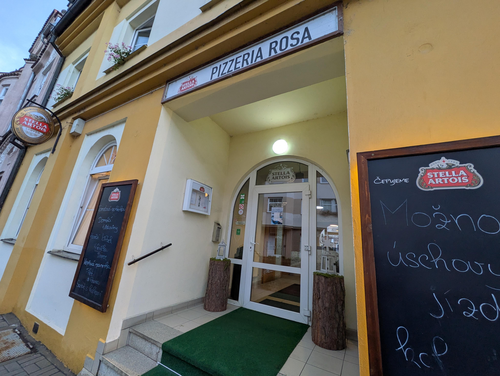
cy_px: 188
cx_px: 250
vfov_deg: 85.7
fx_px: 202
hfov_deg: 102.0
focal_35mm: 14
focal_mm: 1.83
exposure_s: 1/100
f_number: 2.2
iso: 232
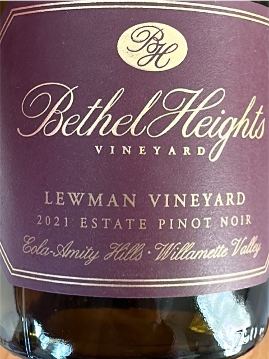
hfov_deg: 45.4
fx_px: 321
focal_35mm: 31
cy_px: 180
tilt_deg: -73.5
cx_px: 134
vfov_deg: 58.4
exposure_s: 1/40
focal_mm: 2.22
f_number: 2.2
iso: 80
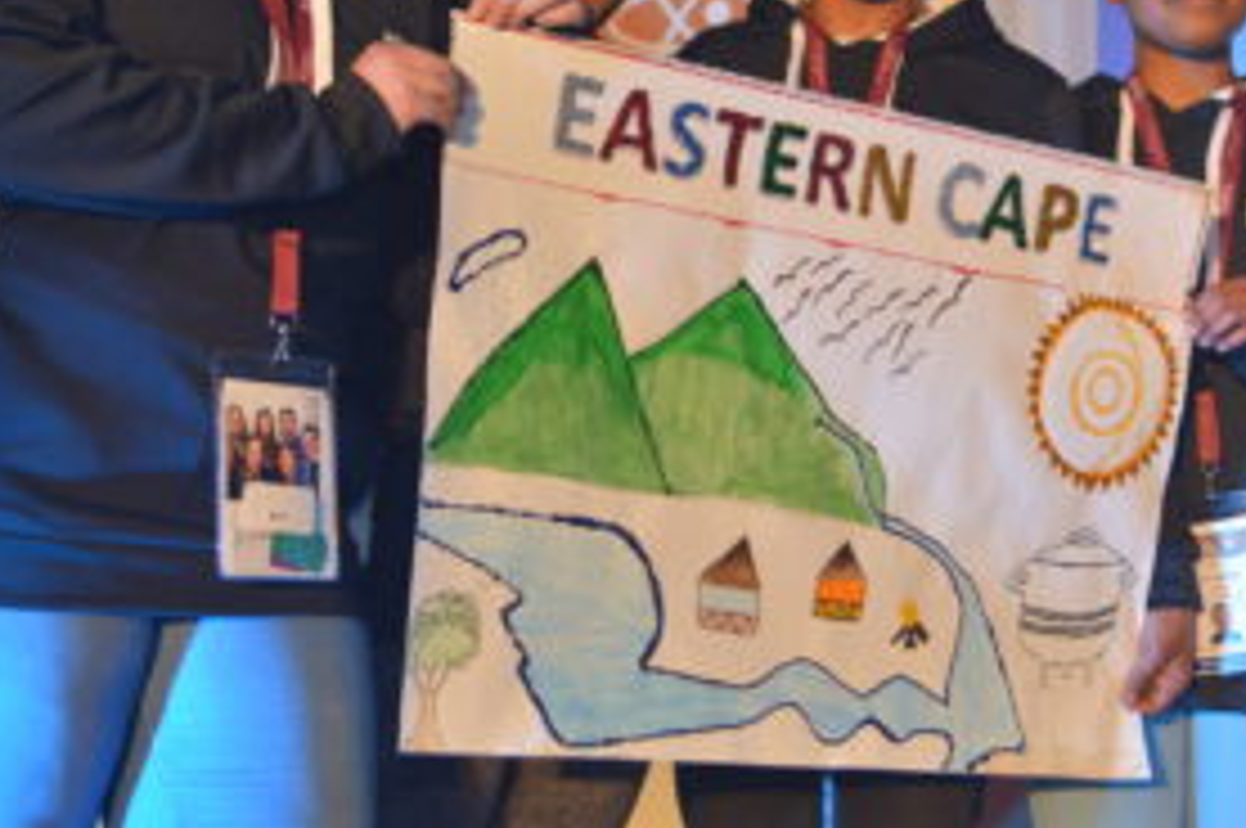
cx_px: 810
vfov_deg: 18.3
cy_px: 304
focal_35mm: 74
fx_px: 2558
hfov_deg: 27.2
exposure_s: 1/160
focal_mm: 40
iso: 1600
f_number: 4
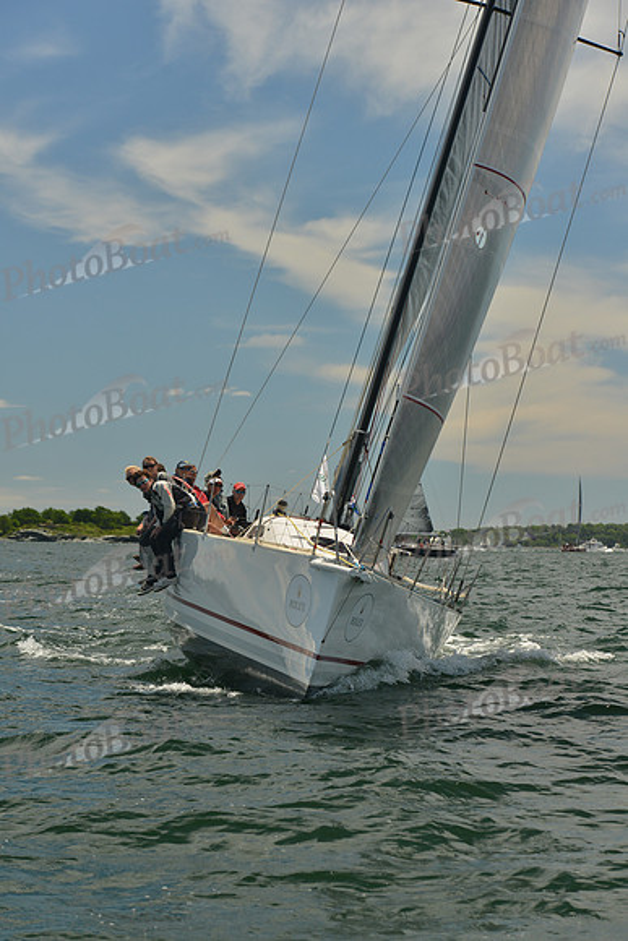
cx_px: 314
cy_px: 470
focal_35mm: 92
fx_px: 2406
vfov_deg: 22.1
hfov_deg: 14.9
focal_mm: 92
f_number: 5.6
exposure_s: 1/1000
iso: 400
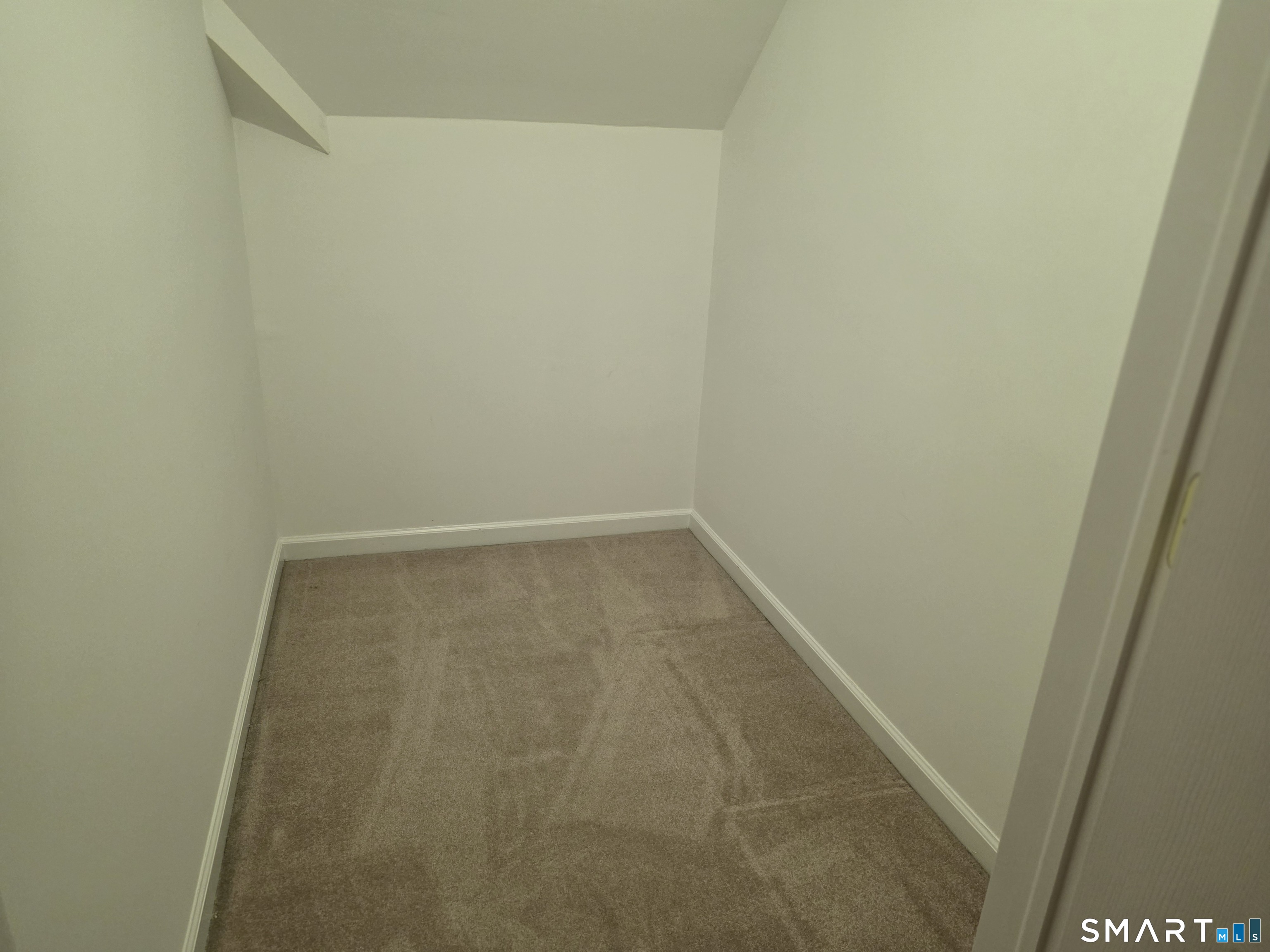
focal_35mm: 23
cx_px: 635
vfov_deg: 58.9
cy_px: 476
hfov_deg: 73.9
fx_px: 844
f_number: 1.7
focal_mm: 6.25
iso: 400
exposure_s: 1/120
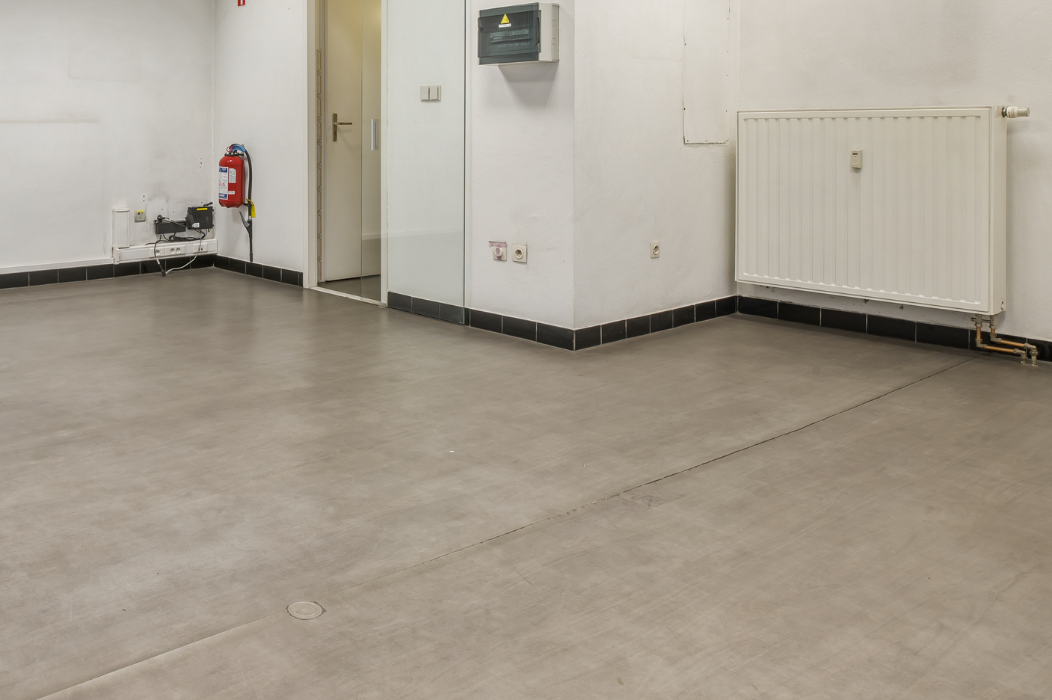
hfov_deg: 58.9
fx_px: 847
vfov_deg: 43.4
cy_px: 170
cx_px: 215
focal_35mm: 29
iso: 250
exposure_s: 1/4
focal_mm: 17
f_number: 13
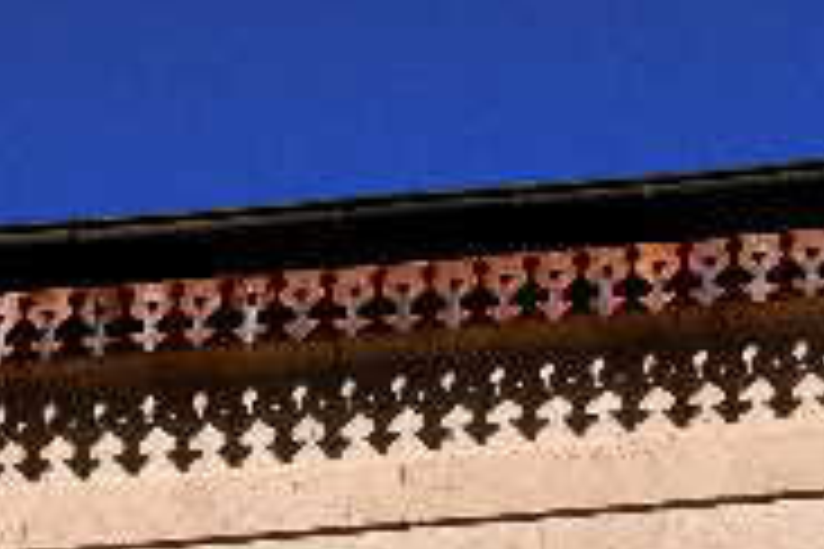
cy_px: 1078
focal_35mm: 327
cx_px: 1004
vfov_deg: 4.2
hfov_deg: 6.3
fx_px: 7484
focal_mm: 50
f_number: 16
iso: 320
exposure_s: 1/640
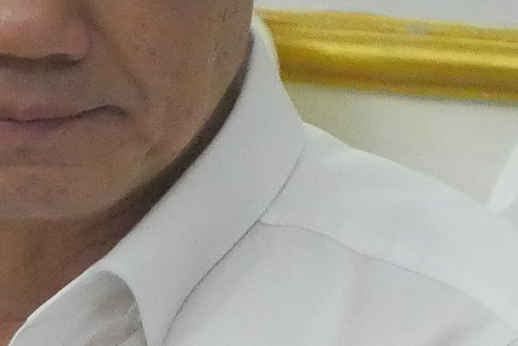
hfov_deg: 2.2
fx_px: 13393
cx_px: 1157
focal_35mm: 930
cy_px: 299
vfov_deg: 1.5
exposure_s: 1/60
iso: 3200
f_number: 5.6
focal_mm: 60
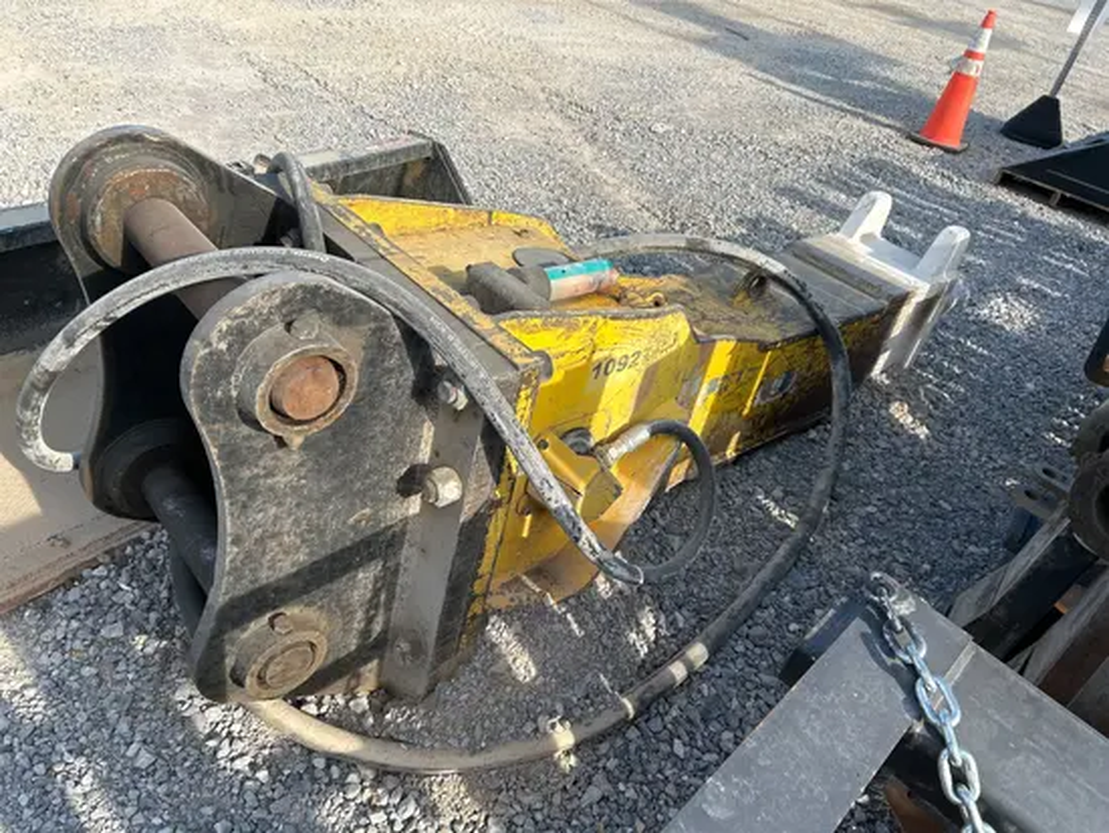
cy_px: 416
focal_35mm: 26
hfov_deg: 67.3
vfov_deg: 53.1
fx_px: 833
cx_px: 554
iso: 50
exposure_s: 1/1377
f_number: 1.5
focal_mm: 5.7
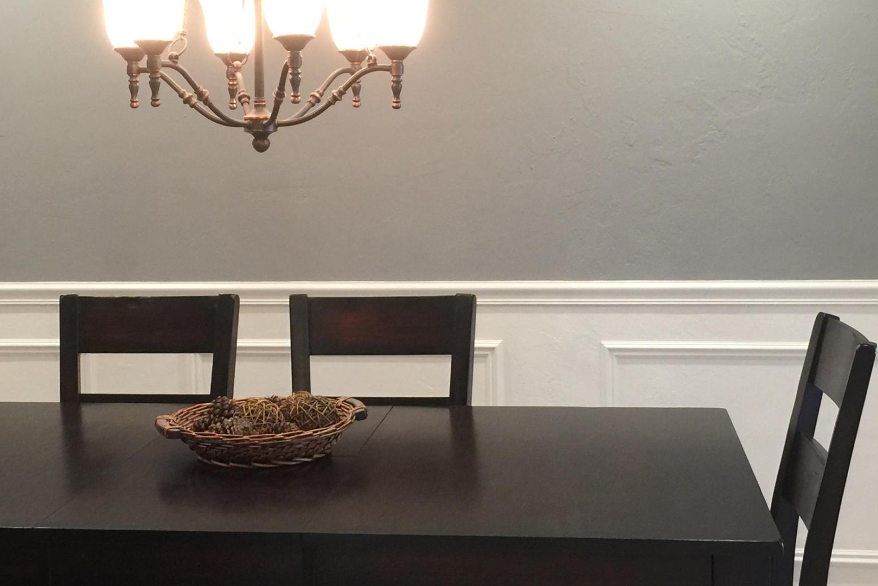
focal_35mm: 58
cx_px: 368
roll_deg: +0.2
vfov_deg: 23.4
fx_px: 1414
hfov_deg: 34.4
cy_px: 281
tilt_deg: -6.6
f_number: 2.2
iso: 80
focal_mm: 4.15
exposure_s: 1/15
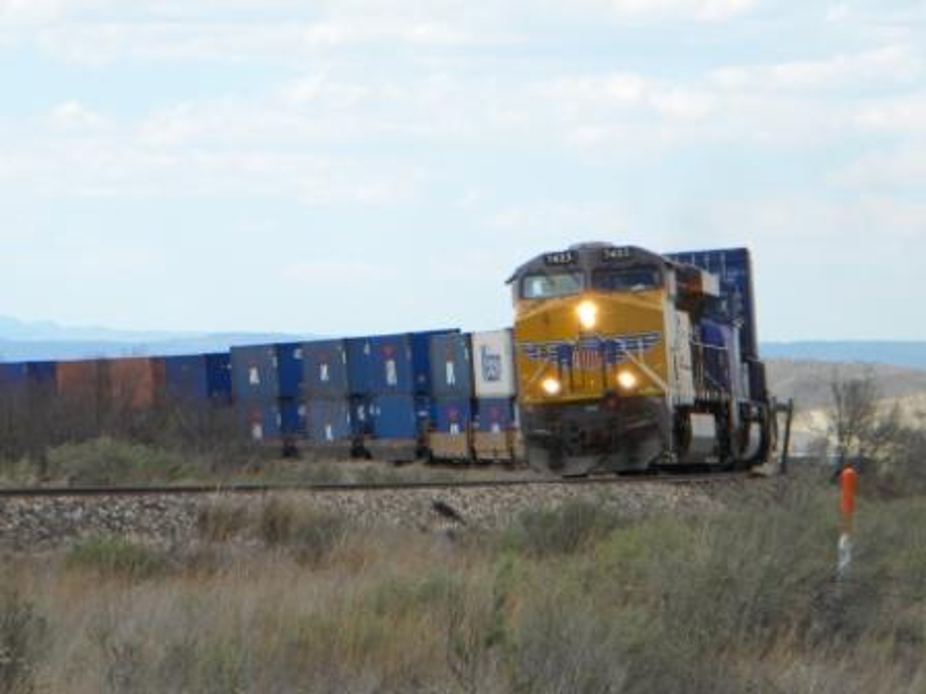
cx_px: 463
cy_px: 347
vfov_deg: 5.3
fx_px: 7437
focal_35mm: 278
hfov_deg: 7.1
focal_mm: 50.4
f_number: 5.4
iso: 97
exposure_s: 1/498
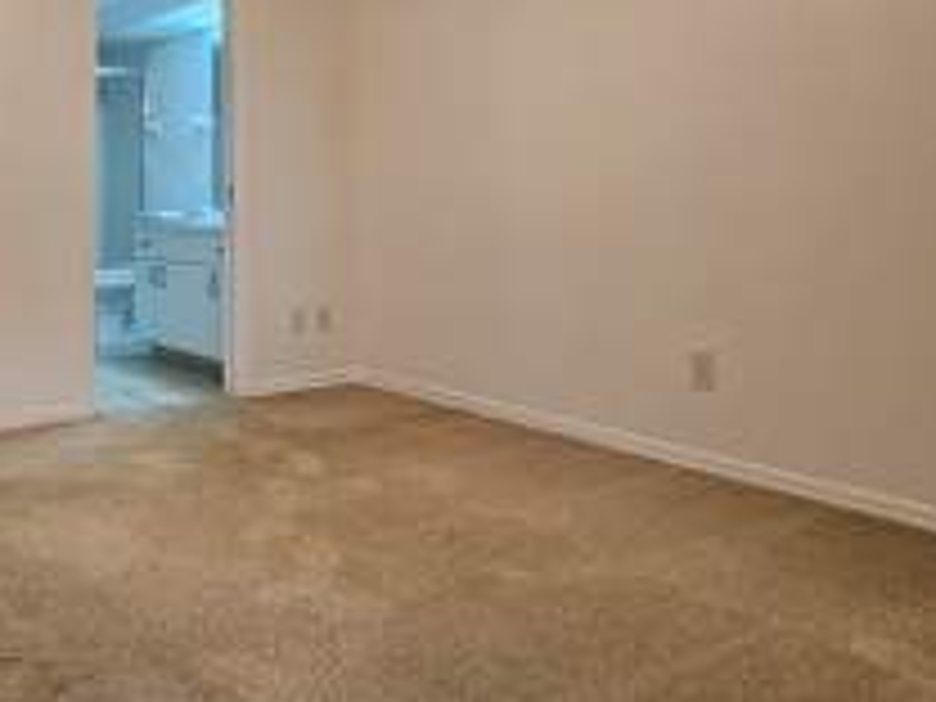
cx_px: 202
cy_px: 122
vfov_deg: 44.1
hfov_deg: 56.1
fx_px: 811
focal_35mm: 30
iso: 100
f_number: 2.2
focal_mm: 2.2
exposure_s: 1/60
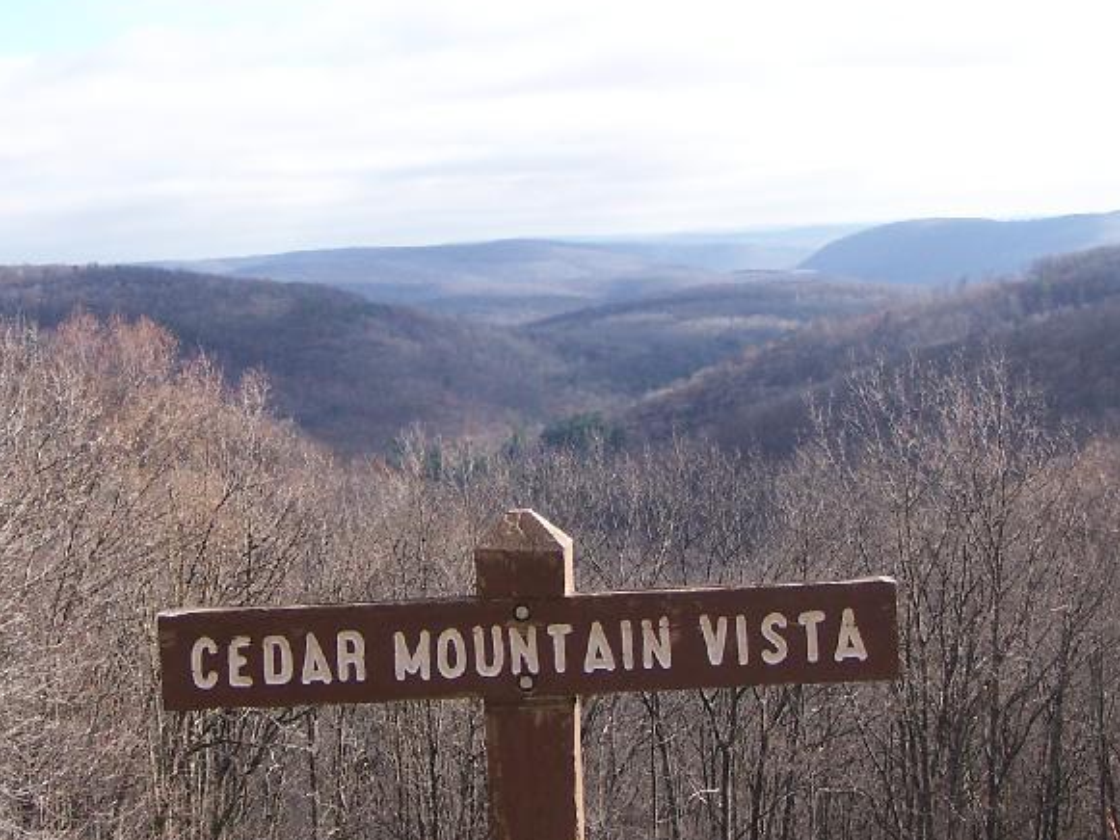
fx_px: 2168
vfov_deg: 21.9
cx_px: 488
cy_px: 345
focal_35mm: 67
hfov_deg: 28.9
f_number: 2.8
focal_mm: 6.3
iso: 100
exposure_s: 1/800
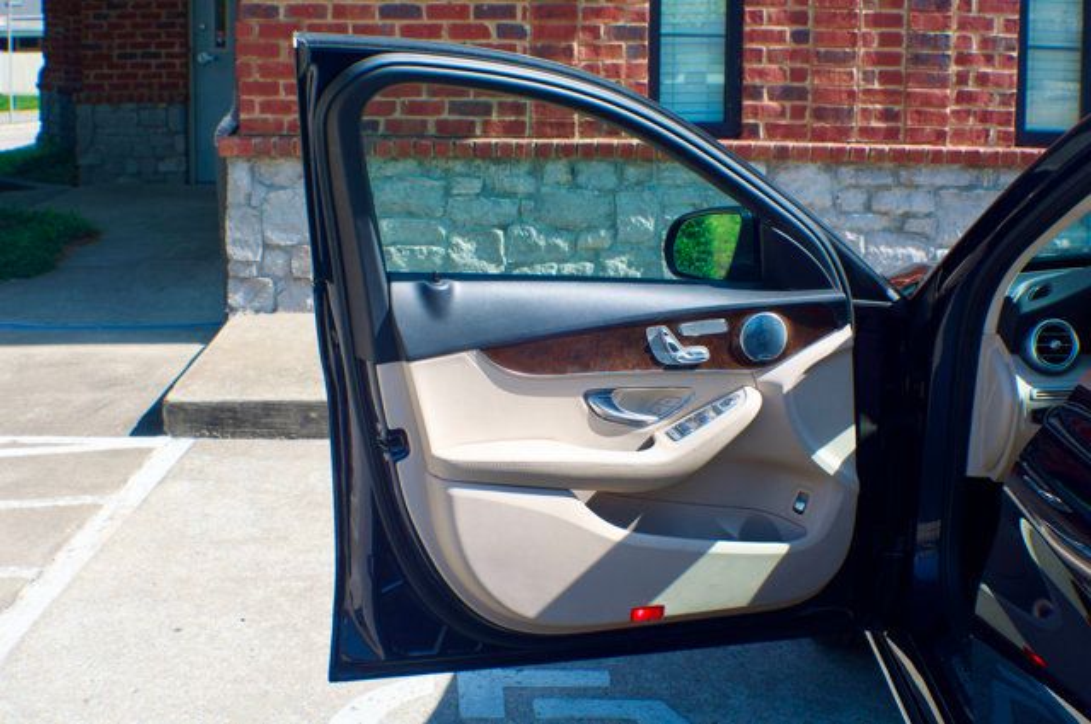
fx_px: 2270
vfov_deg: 18.1
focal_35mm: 75
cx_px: 546
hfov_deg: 27.0
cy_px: 362
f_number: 10
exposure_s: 1/400
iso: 500
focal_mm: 50
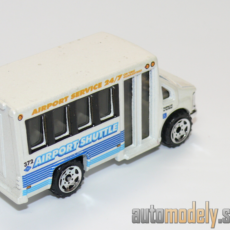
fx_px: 864
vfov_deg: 15.2
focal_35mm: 115
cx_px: 88
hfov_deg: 15.1
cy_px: 115
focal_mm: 13
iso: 100
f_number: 4
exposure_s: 1/30
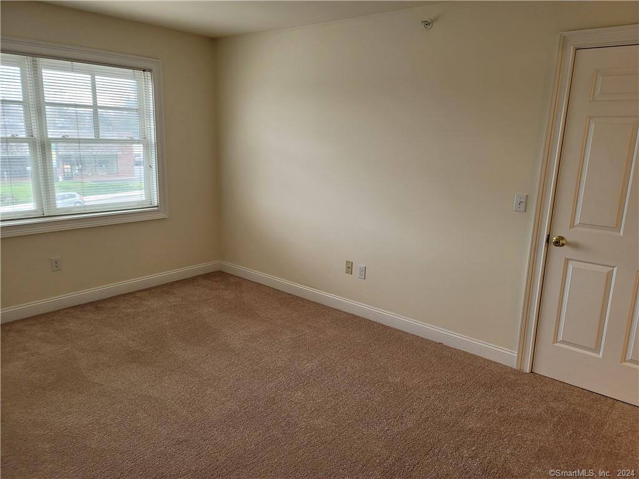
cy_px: 240
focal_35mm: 25
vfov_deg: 54.9
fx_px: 461
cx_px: 320
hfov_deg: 69.4
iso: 200
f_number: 1.8
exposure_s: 1/120
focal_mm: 7
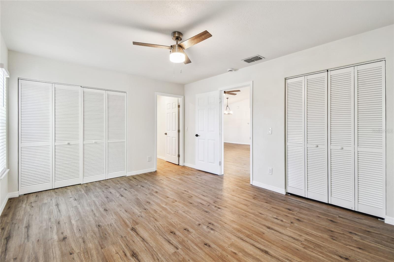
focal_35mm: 15
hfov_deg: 100.4
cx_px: 197
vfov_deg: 77.3
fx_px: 164
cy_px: 131
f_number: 7.1
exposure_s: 1/8
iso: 100
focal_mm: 10
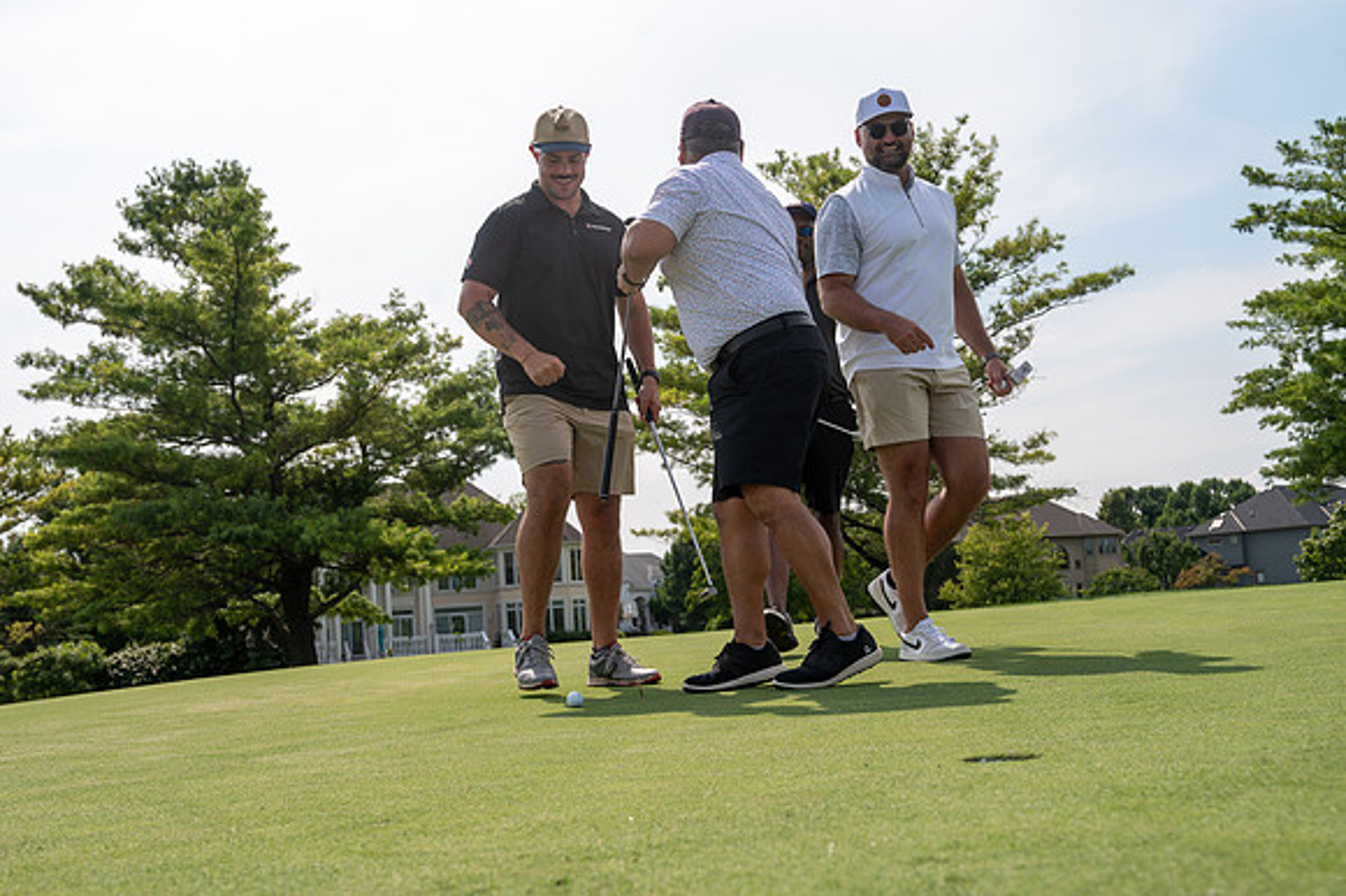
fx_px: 1525
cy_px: 493
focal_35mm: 41
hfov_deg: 47.6
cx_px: 673
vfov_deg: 32.7
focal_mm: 37
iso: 250
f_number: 6.3
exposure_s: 1/1600
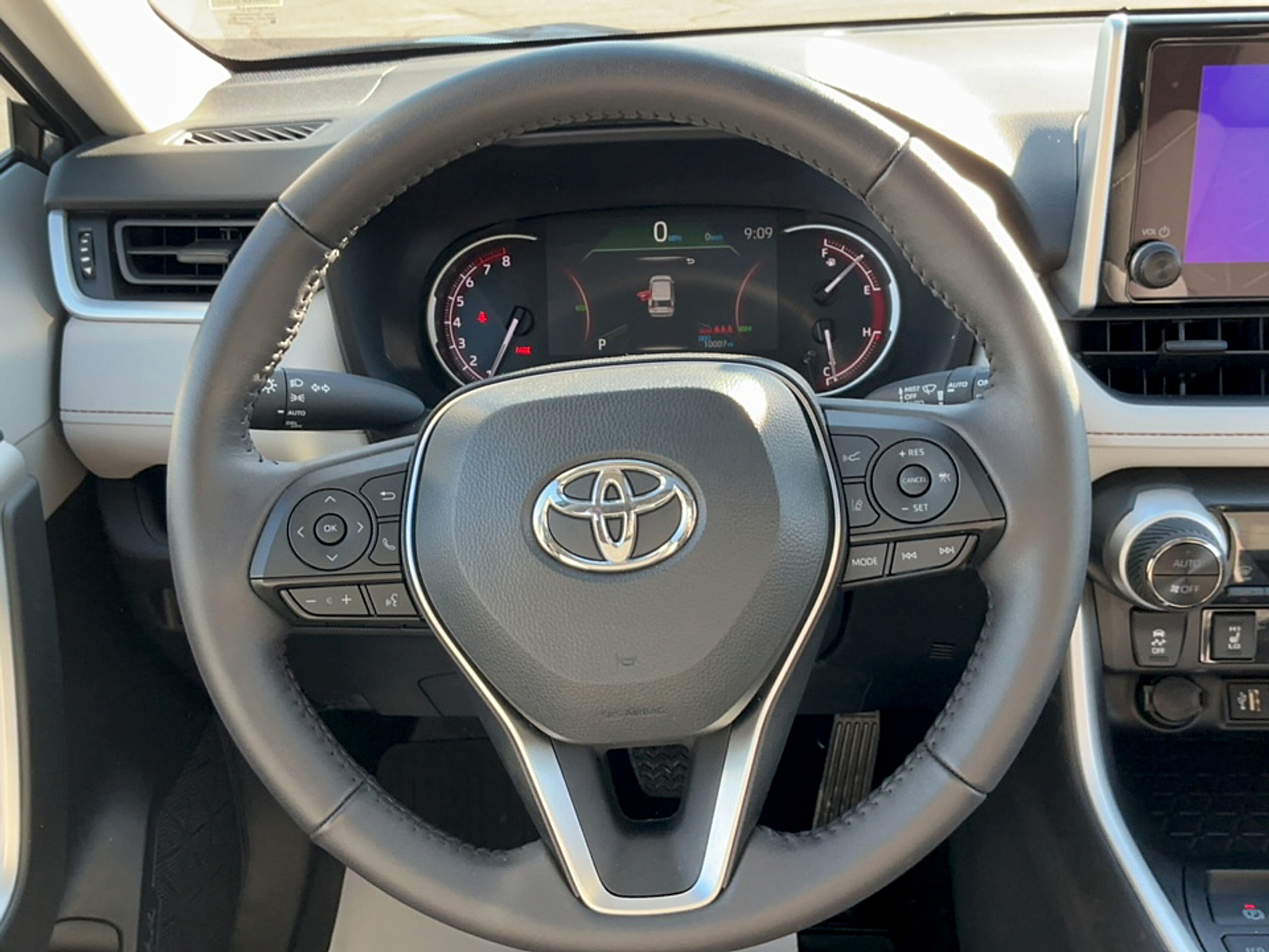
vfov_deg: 46.8
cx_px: 634
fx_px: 1100
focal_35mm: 30
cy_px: 476
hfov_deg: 60.0
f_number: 1.8
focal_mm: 3
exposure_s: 1/60
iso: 32
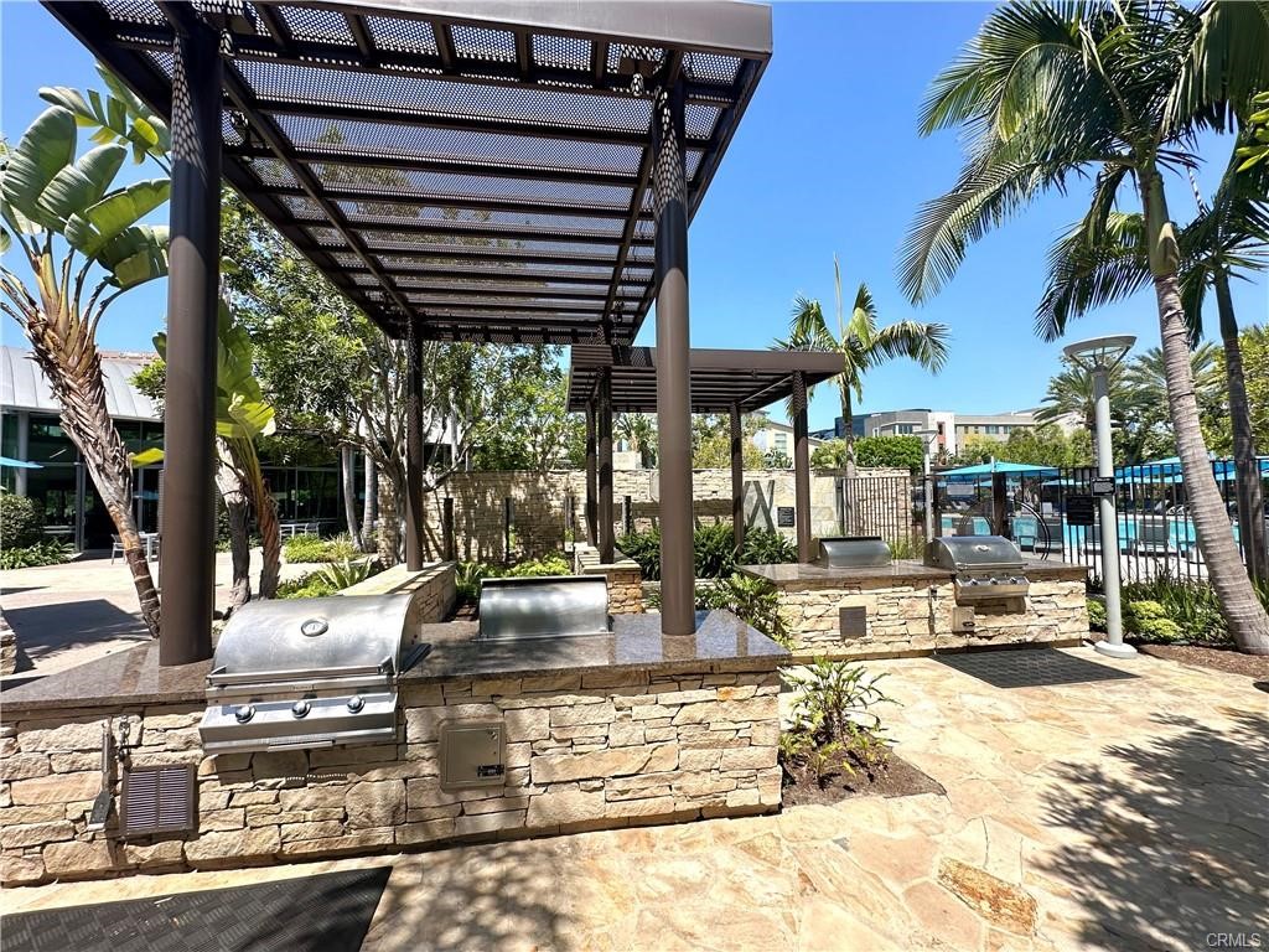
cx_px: 634
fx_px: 513
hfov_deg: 102.1
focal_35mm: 14
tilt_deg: +2.6
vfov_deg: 85.7
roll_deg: +0.6
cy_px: 476
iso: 40
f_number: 2.2
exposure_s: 1/1208
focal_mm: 2.22
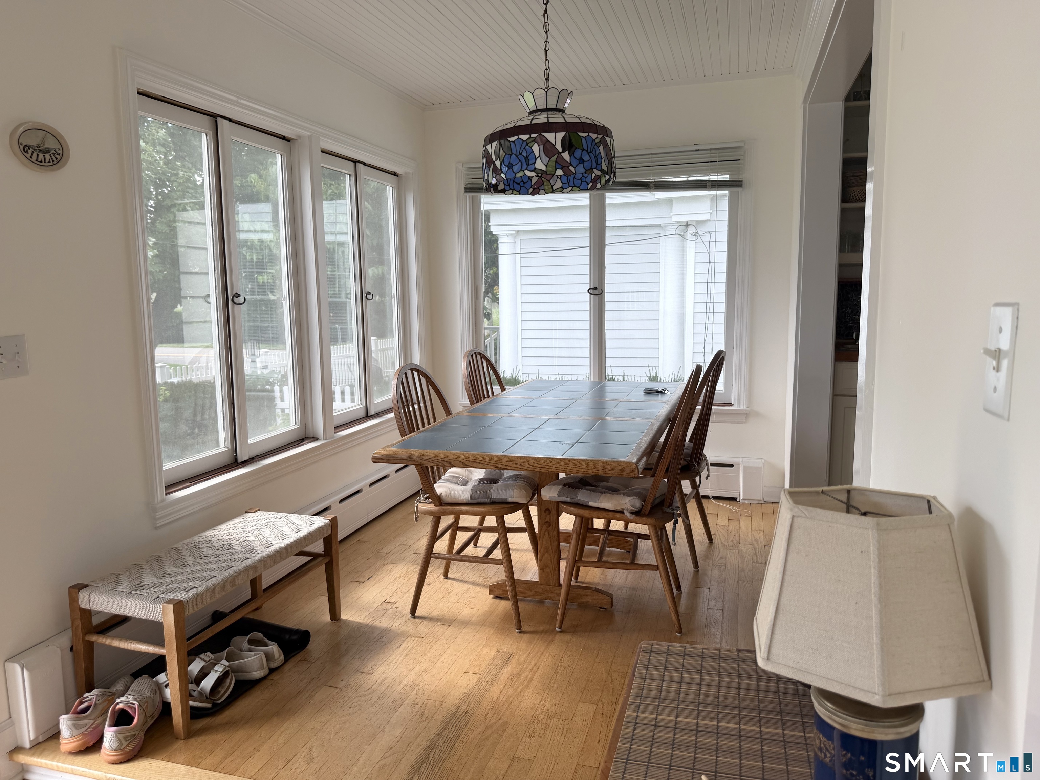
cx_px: 520
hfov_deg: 71.6
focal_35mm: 24
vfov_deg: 56.8
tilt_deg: -7.6
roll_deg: +1.2
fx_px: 721
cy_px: 390
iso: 80
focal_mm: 6.76
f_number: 1.78
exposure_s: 1/598
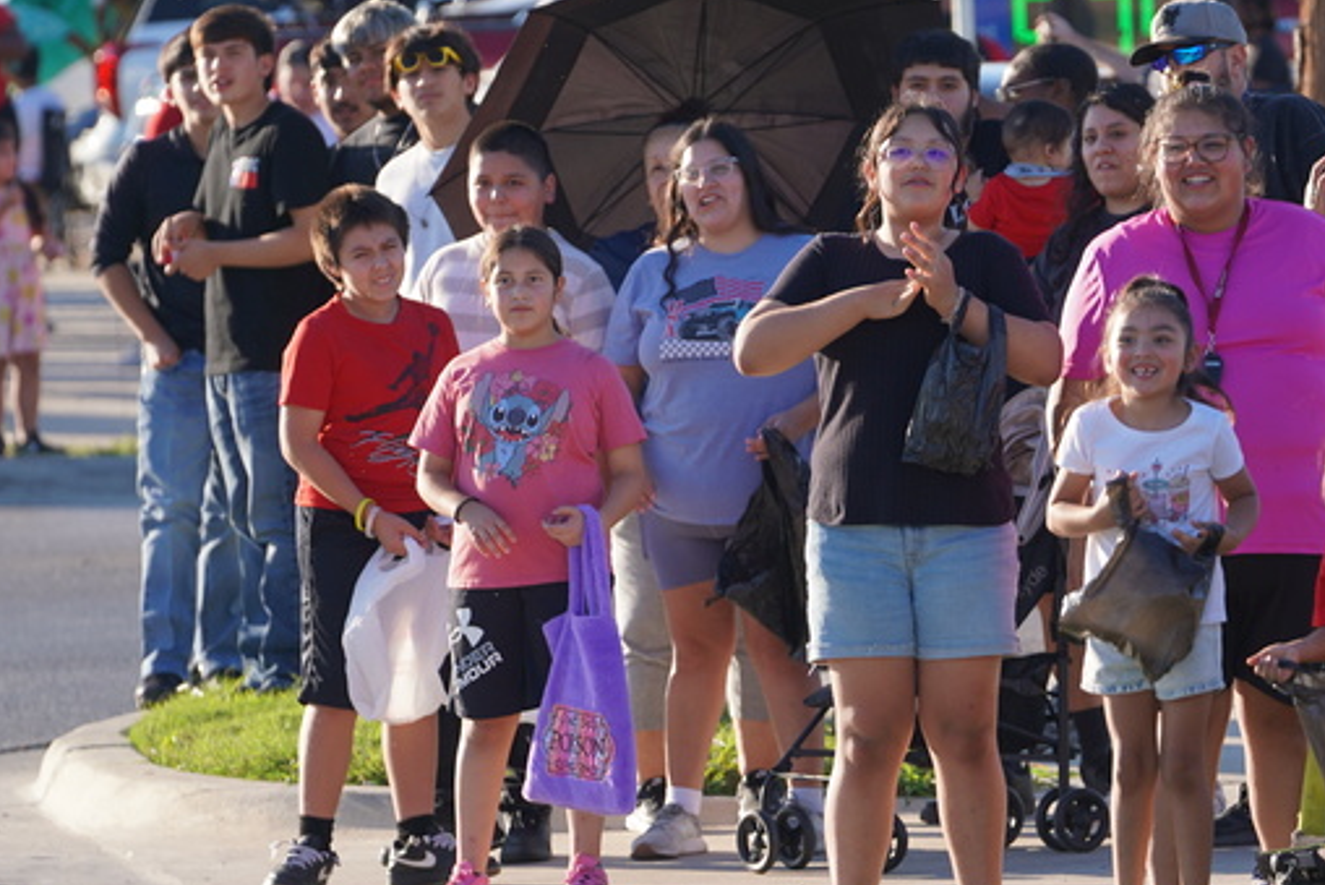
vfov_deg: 3.4
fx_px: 14689
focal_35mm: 399
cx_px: 1179
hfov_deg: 5.2
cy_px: 354
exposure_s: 1/320
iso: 100
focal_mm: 198
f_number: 4
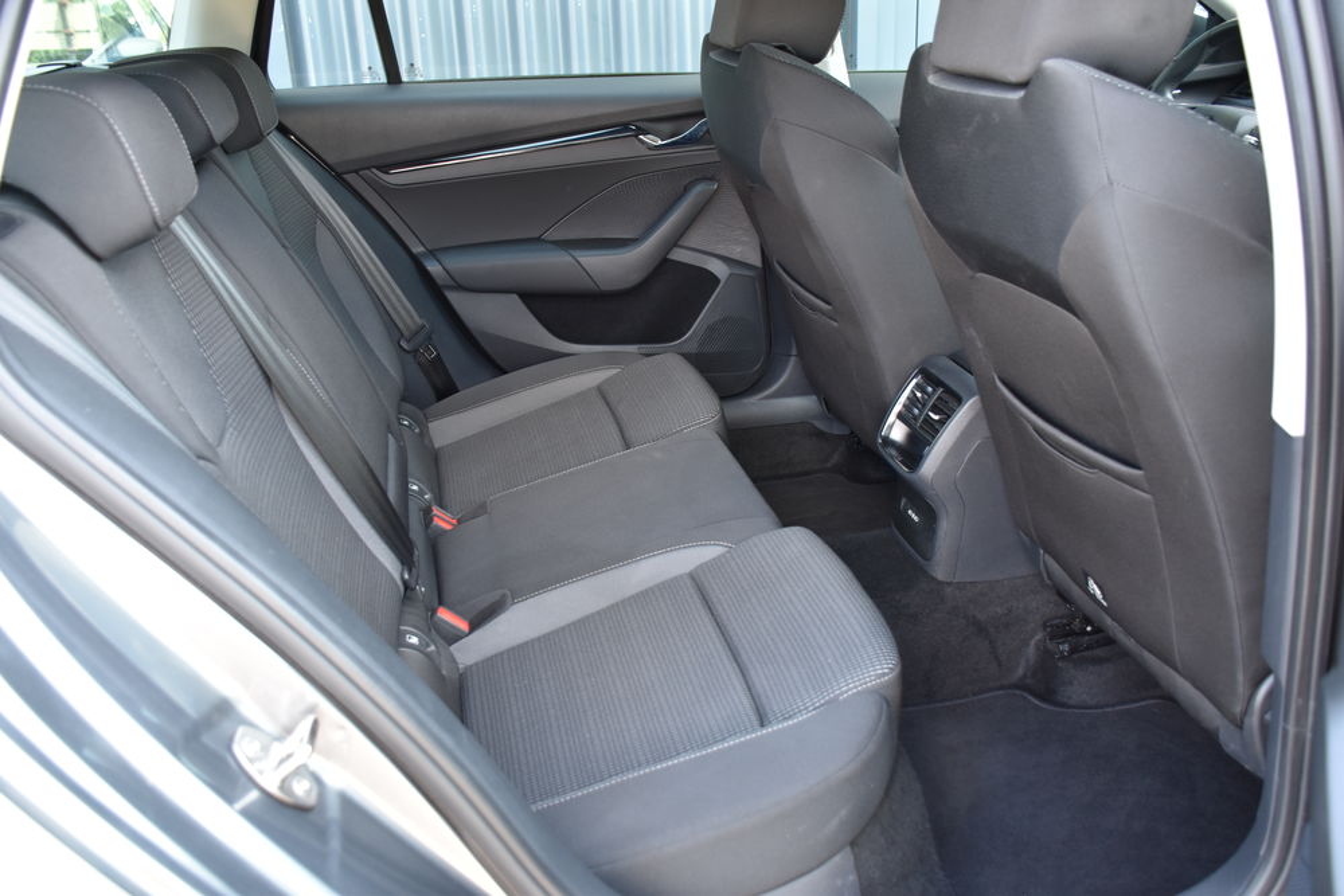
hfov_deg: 61.9
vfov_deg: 43.6
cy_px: 448
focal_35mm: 30
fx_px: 1120
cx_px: 672
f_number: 4
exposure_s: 1/60
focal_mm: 20
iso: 500
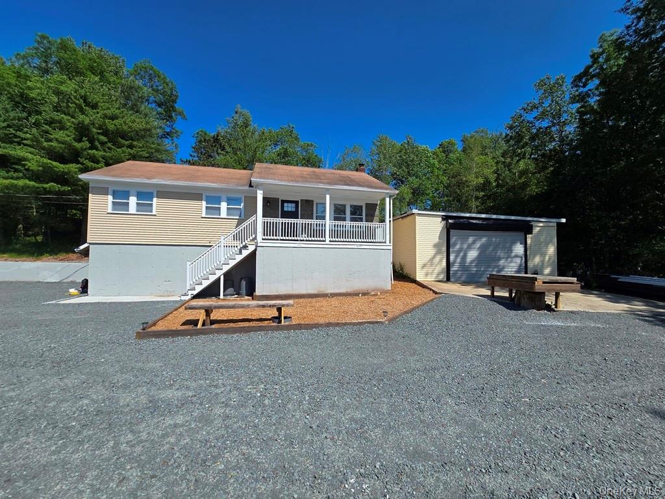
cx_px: 332
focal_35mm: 13
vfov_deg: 89.9
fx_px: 250
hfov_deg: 106.2
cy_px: 250
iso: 50
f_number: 2.2
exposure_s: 1/2579
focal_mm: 2.2
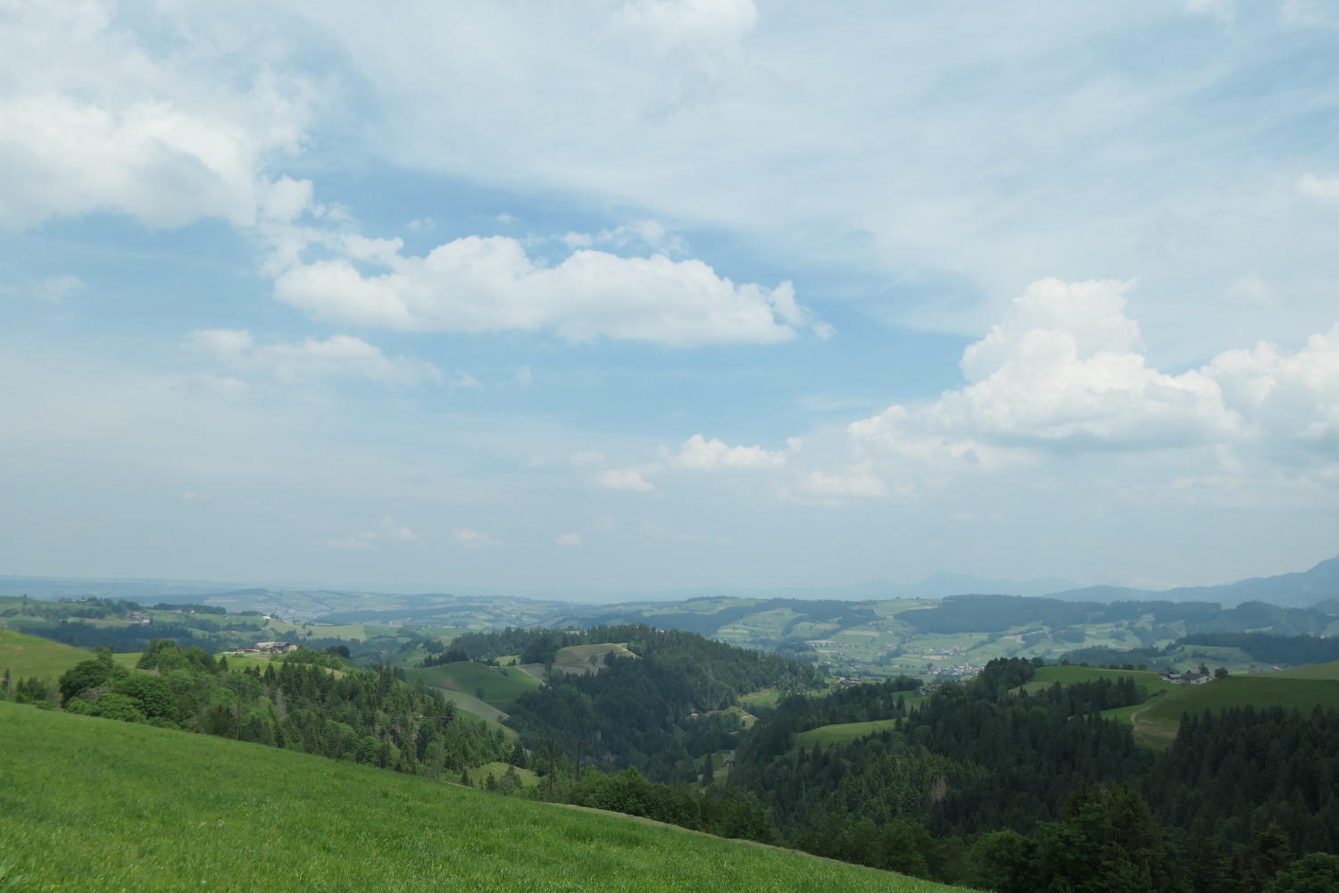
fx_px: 1116
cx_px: 670
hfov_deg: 61.9
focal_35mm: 30
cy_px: 446
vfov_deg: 43.6
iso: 200
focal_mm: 11.1
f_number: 6.3
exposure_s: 1/1000
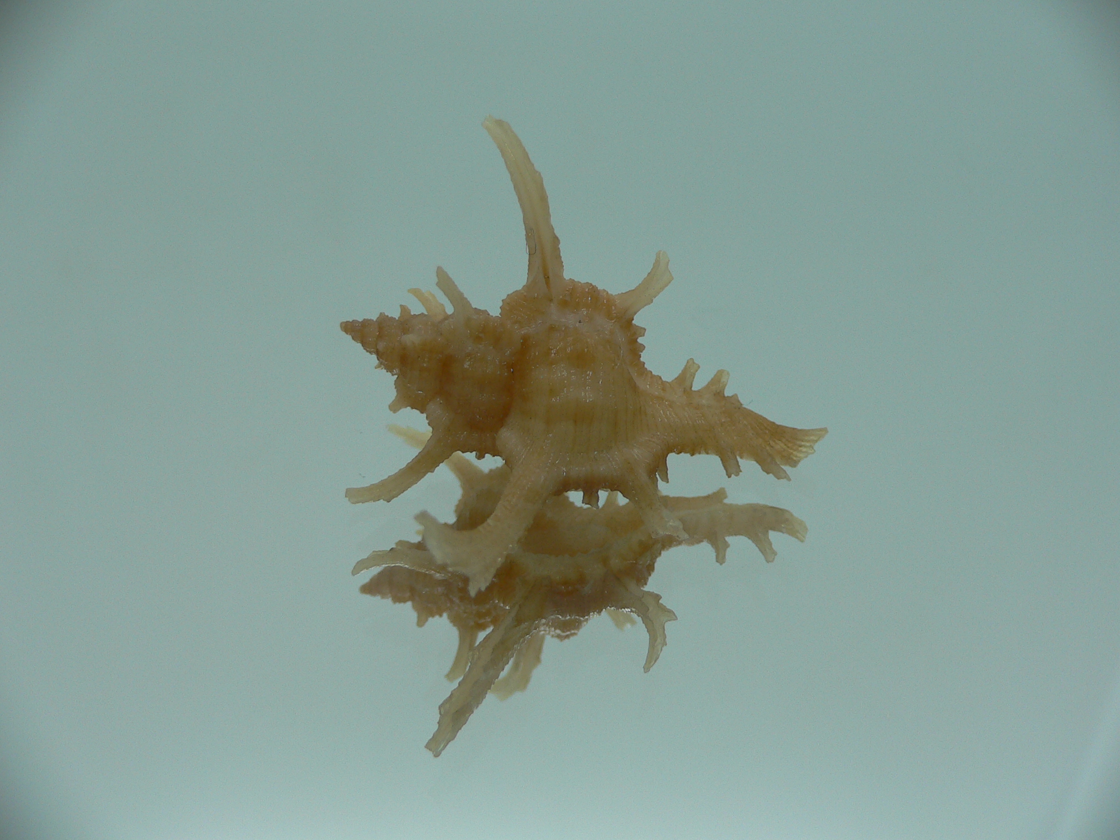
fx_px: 1132
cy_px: 420
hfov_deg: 52.6
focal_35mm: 35
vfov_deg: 40.7
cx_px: 560
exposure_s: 1/60
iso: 80
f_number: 2.8
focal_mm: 4.6
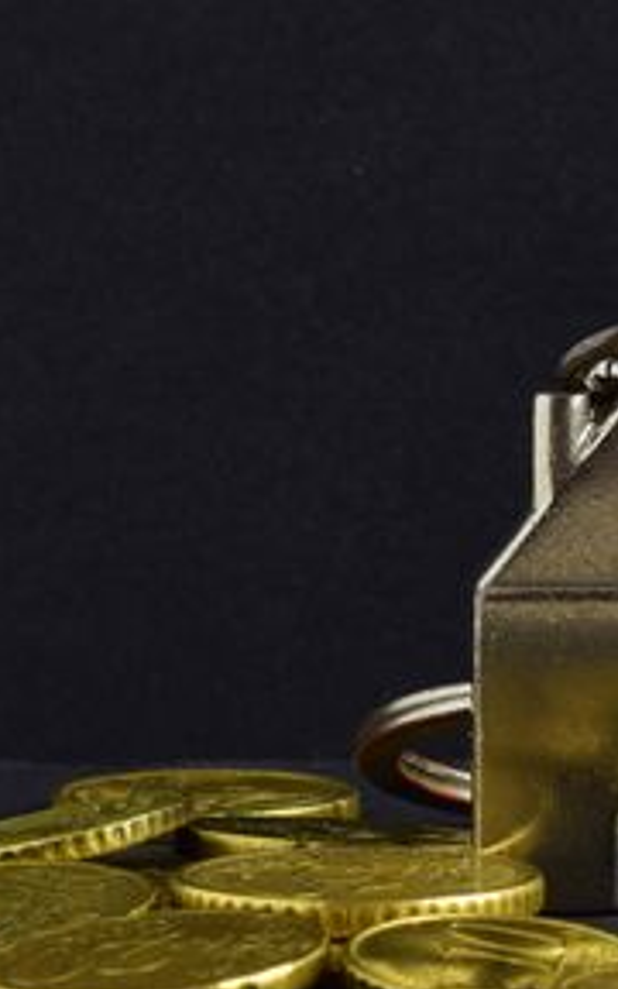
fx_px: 3665
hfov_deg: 9.5
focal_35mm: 136
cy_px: 572
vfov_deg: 15.4
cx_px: 676
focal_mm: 50
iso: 100
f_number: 14
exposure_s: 1/4
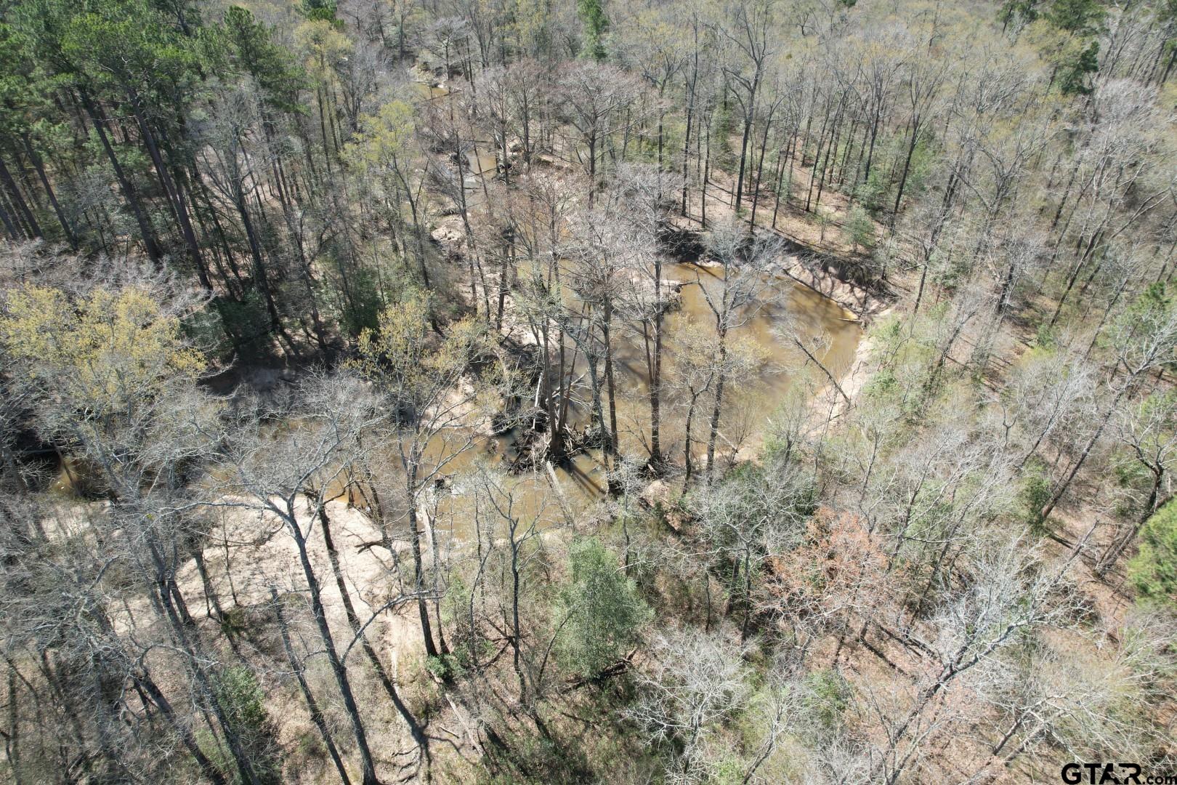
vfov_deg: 57.2
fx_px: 719
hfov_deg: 78.6
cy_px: 392
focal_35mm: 22
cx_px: 588
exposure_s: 1/640
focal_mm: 8.38
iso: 100
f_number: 2.8
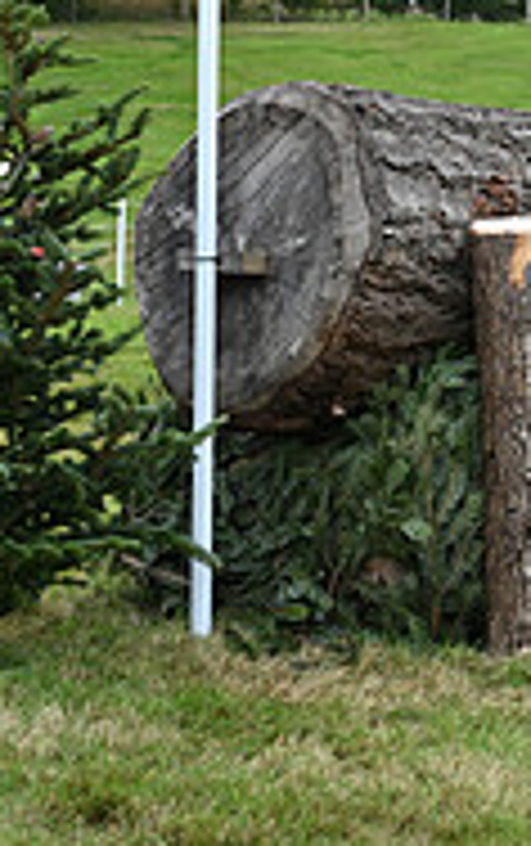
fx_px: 3624
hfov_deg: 7.8
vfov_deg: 13.2
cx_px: 1228
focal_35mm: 157
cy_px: 38
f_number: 5.6
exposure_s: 1/1250
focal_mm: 50
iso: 640
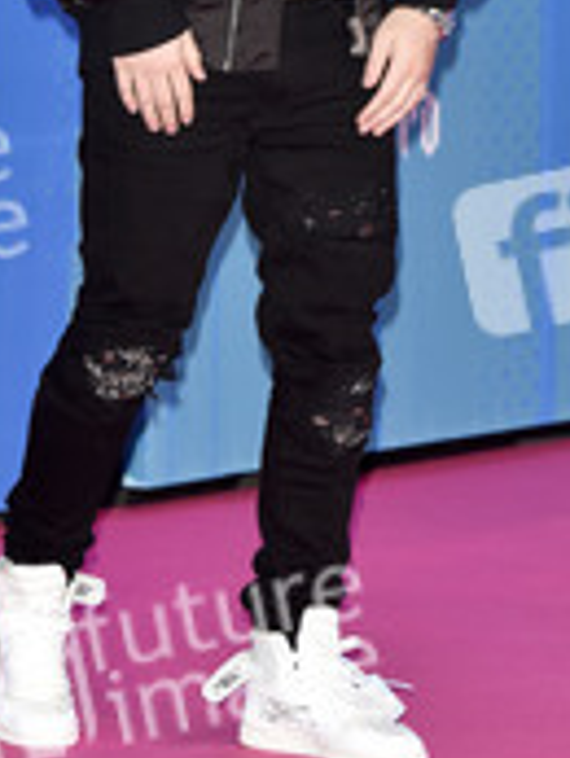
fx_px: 6315
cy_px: 13
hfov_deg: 5.2
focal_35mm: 288
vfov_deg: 6.9
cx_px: 281
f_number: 4.5
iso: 2000
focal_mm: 130
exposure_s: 1/320
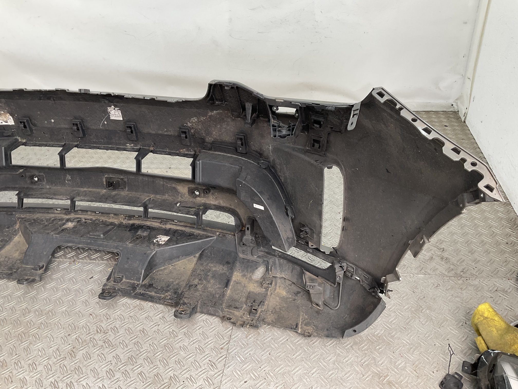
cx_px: 259
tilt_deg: -34.9
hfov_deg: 61.7
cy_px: 194
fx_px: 434
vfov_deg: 48.2
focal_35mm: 29
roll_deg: +2.1
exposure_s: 1/120
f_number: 1.8
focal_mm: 3
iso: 25
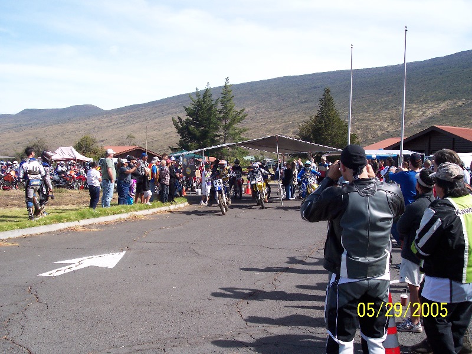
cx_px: 236
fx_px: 518
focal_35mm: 38
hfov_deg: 49.0
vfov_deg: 37.7
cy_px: 177
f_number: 4.8
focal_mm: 8
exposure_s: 1/350
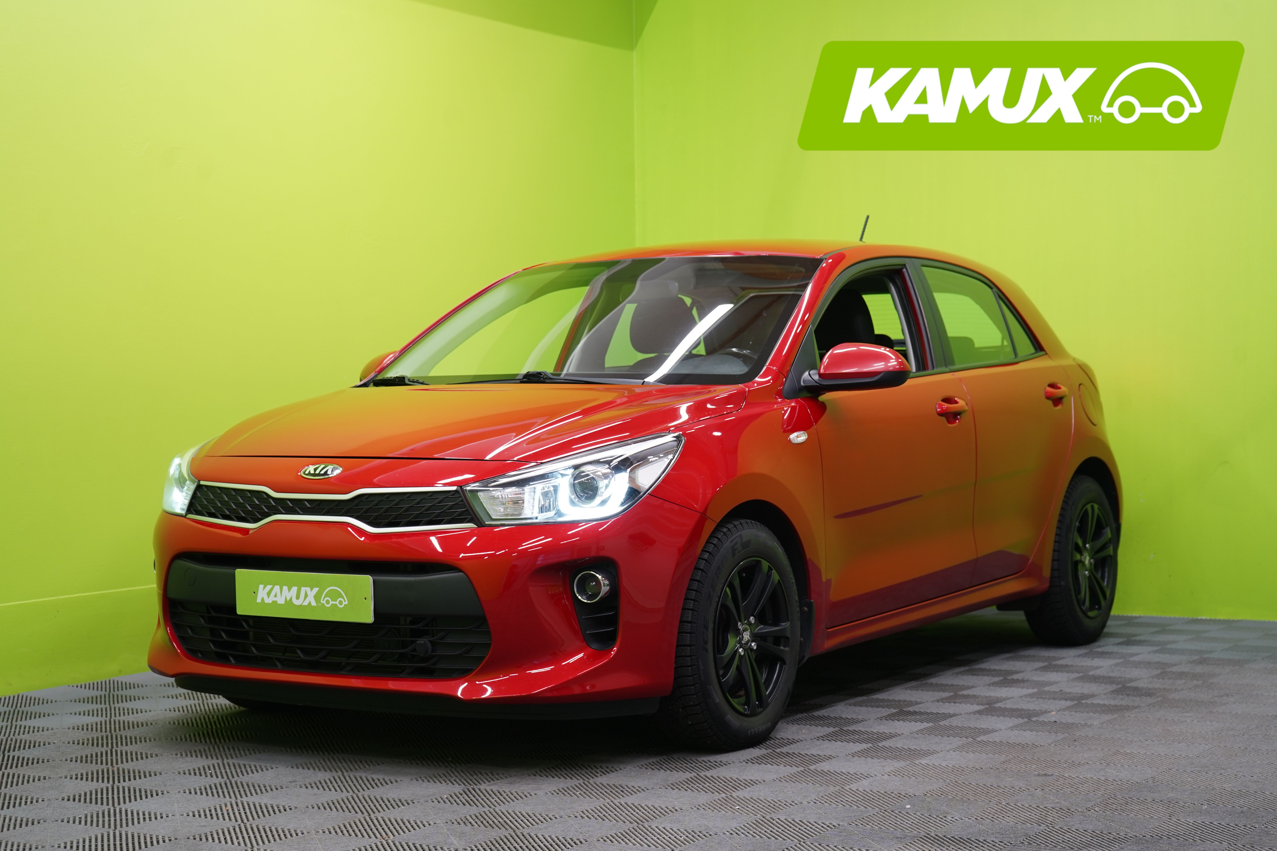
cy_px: 426
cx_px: 638
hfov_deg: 33.4
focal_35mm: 60
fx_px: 2128
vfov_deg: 22.6
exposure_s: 1/25
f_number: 5.6
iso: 400
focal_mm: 60
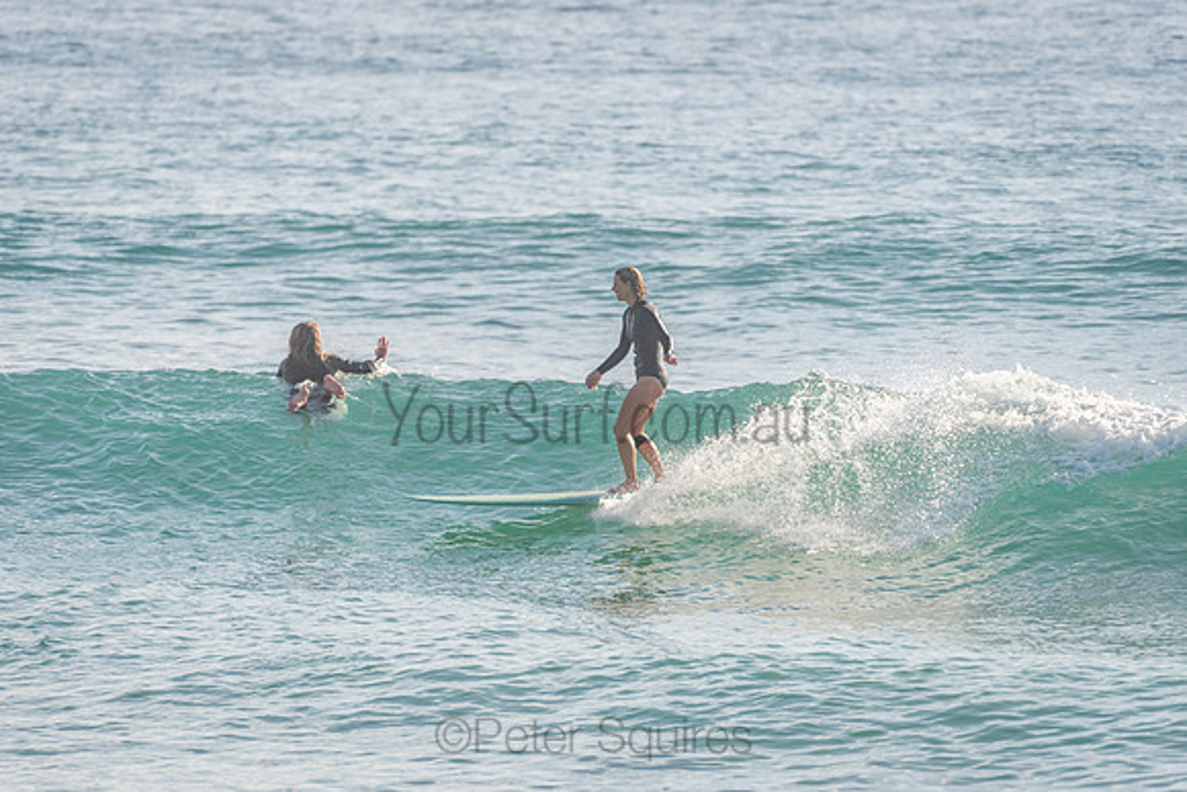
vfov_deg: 2.8
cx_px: 594
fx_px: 16489
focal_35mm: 500
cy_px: 396
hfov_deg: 4.1
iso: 110
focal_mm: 500
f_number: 5.6
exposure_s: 1/320
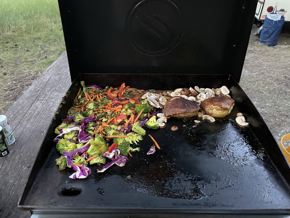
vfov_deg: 53.1
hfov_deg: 67.3
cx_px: 145
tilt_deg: -32.9
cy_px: 109
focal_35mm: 26
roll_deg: +0.6
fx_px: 218
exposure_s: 1/30
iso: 1000
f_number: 1.6
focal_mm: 4.2
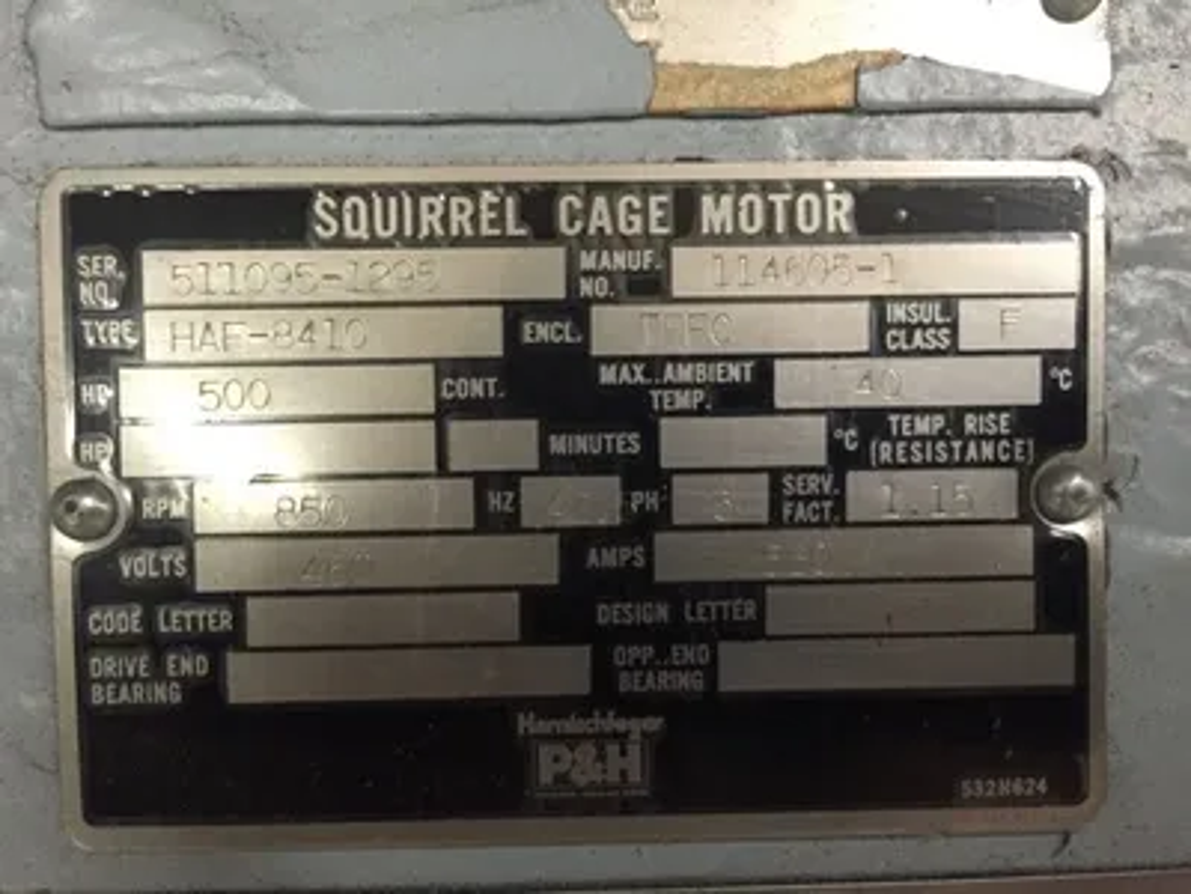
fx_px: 998
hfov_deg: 61.7
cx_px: 596
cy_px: 447
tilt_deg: -48.0
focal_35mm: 29
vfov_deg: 48.2
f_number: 2.2
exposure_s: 1/30
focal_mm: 4.15
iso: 250
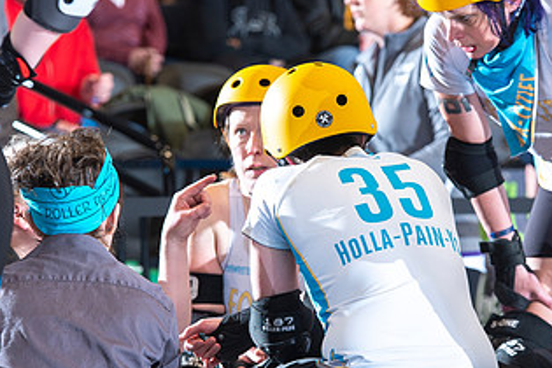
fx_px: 4937
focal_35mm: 322
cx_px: 342
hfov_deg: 6.4
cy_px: 264
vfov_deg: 4.3
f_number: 5.6
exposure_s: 1/160
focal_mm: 175
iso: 500
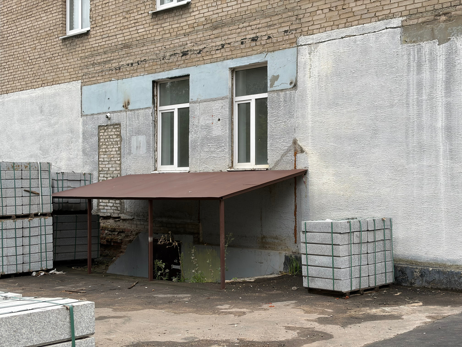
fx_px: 694
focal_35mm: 52
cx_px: 231
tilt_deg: +1.3
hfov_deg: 36.8
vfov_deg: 28.0
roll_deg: +0.3
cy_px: 174
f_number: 1.6
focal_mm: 5.96
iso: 32
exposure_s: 1/243
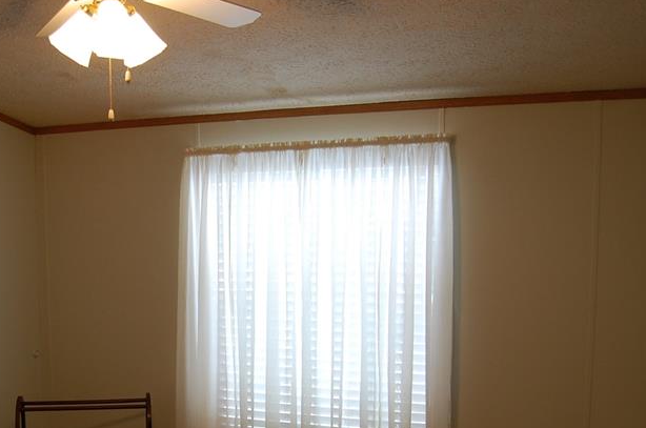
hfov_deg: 42.7
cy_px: 353
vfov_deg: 29.0
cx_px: 186
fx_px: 806
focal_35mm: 45
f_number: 4
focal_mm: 18
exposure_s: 1/60
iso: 400
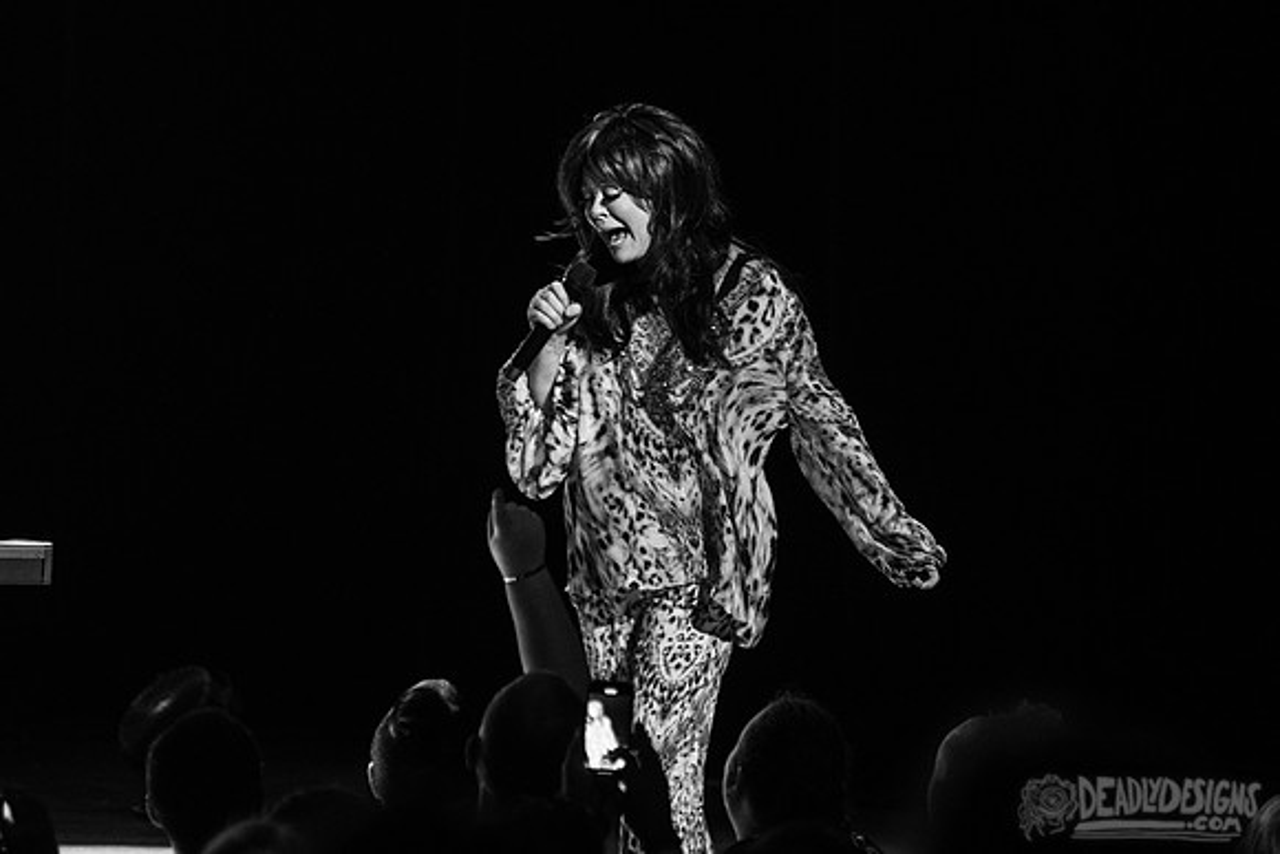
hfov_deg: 6.4
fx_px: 11380
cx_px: 785
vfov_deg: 4.3
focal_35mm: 320
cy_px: 171
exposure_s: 1/320
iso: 2000
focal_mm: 200
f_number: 4
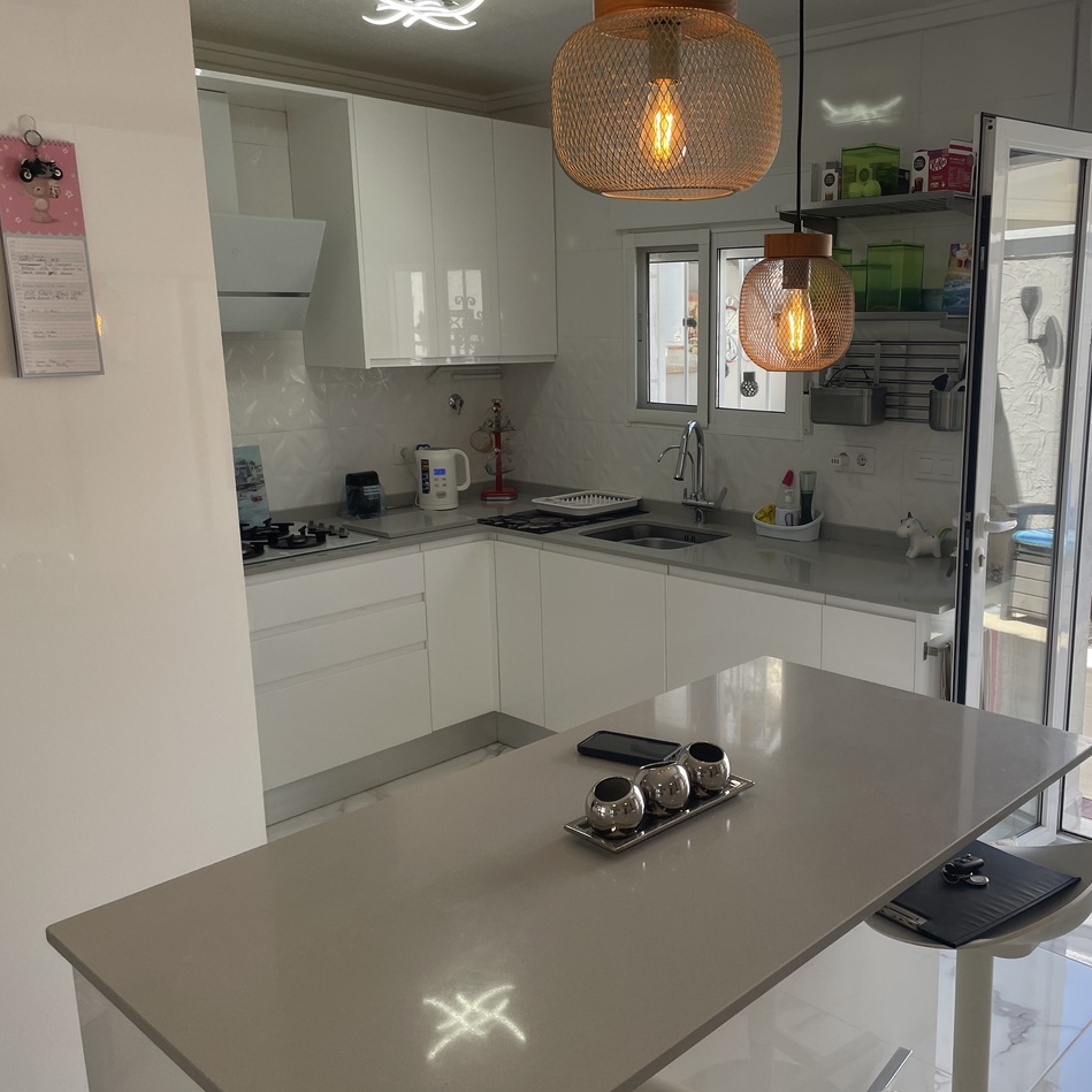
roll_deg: +1.3
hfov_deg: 51.9
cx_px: 688
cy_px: 550
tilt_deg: -12.2
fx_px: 1106
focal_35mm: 31
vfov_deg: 52.5
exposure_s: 1/502
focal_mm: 4.2
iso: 32
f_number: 1.6
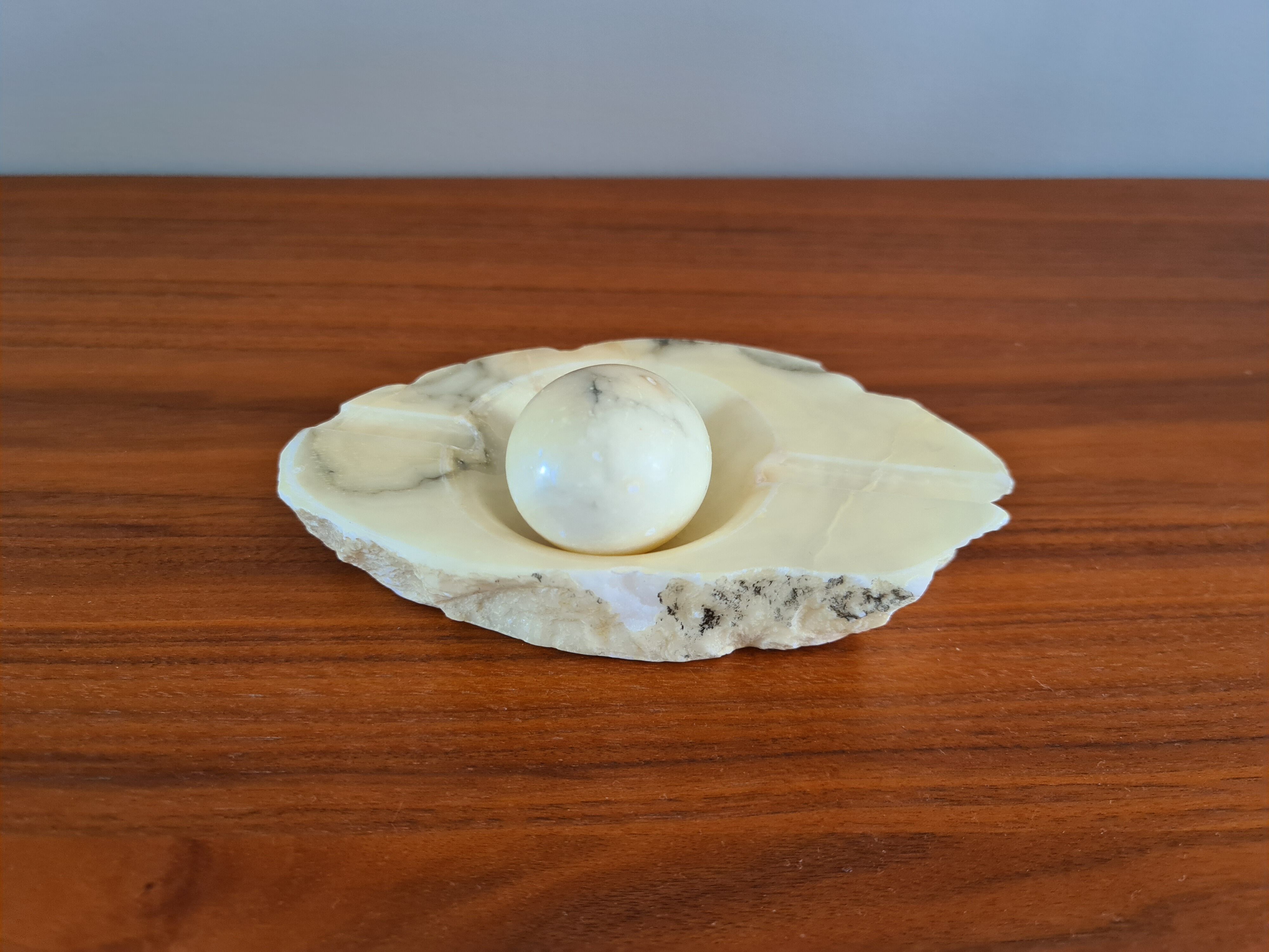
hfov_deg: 69.4
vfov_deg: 54.9
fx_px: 916
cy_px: 476
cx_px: 634
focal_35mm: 25
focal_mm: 7
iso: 250
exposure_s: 1/100
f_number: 1.8
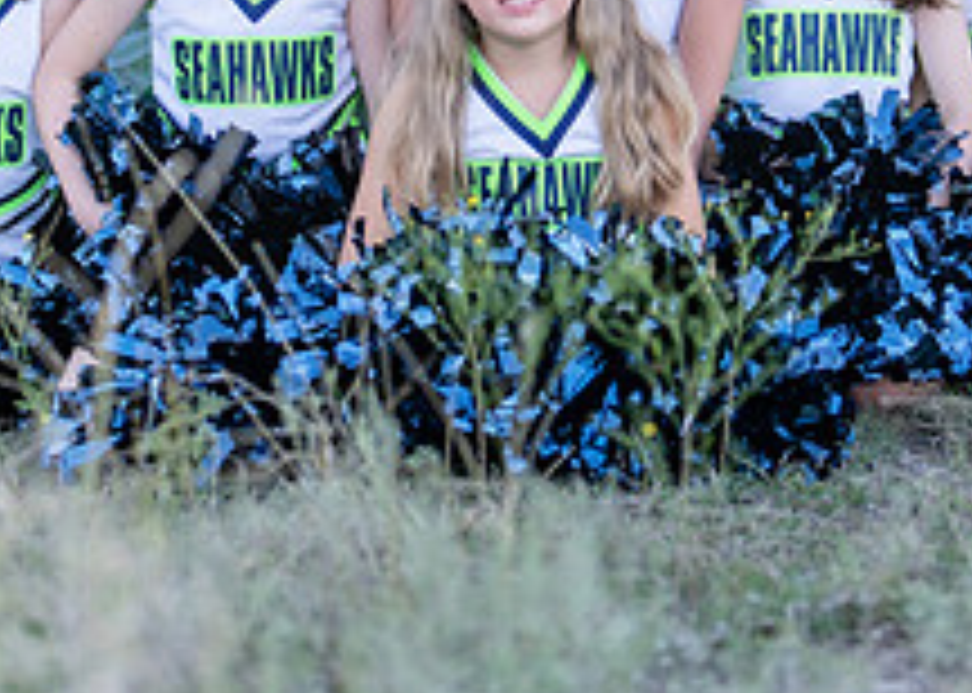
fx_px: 5214
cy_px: -131
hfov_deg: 10.6
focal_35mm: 189
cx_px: 645
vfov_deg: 7.5
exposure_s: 1/500
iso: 100
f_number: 1.2
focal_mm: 50
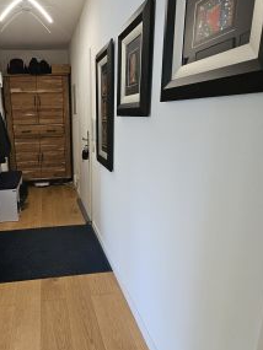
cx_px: 67
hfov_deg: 60.2
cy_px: 169
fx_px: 213
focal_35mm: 21
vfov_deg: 78.9
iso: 320
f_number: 2.2
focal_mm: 2.2
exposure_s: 1/40
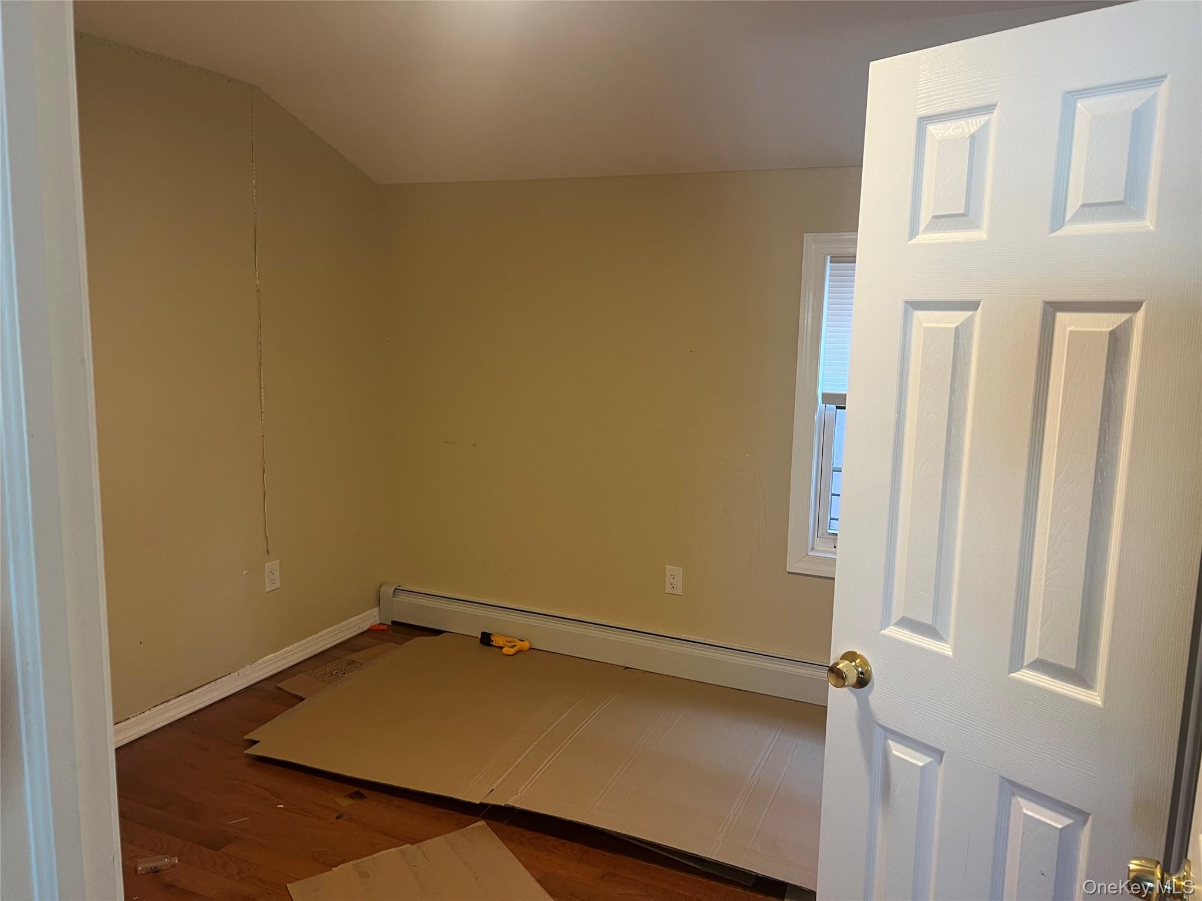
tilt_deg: -8.2
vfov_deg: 53.1
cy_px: 450
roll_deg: -0.4
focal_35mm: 26
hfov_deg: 67.3
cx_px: 601
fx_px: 903
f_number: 1.5
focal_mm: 5.7
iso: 125
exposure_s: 1/60
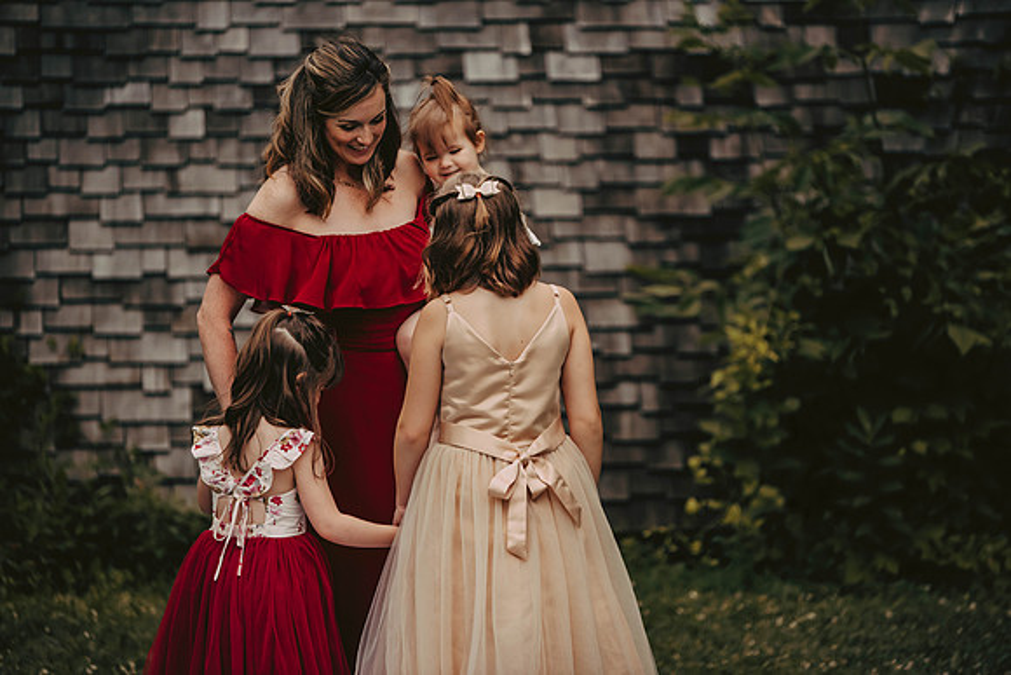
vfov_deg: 8.6
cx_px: 506
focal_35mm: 160
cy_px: 338
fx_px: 4494
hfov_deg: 12.8
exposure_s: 1/4000
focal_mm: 160
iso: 640
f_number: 2.8
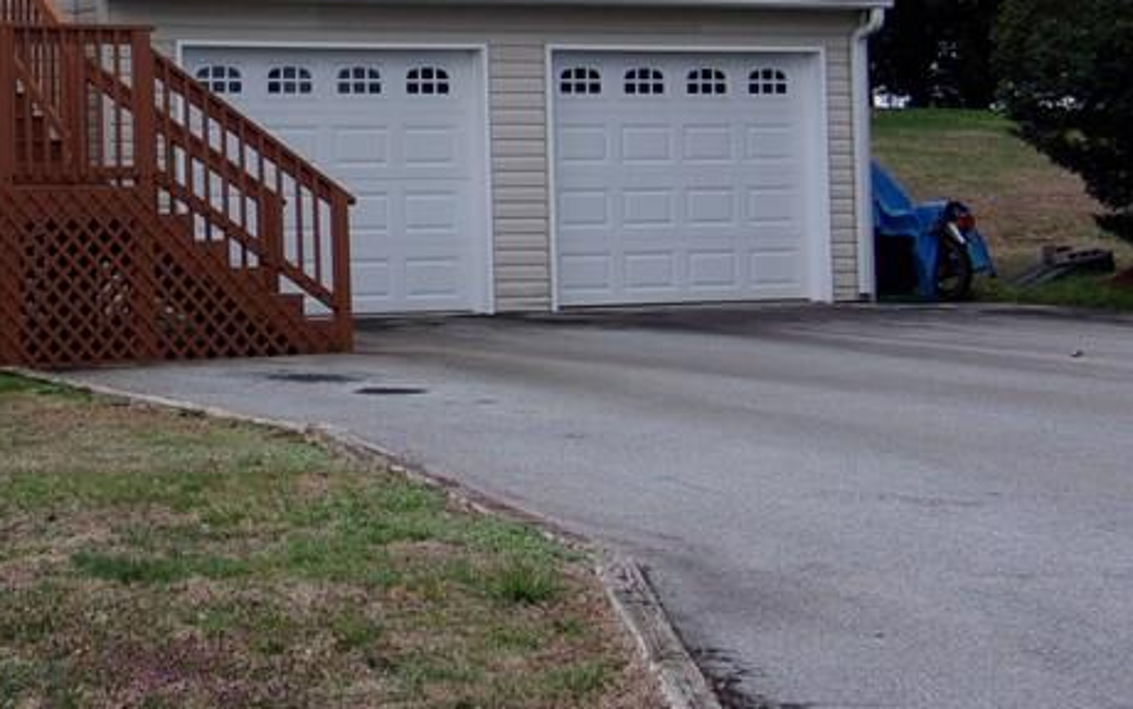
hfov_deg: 20.5
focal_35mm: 99
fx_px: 3058
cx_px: 91
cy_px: 0
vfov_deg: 13.1
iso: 80
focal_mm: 7.6
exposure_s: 1/420
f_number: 3.7
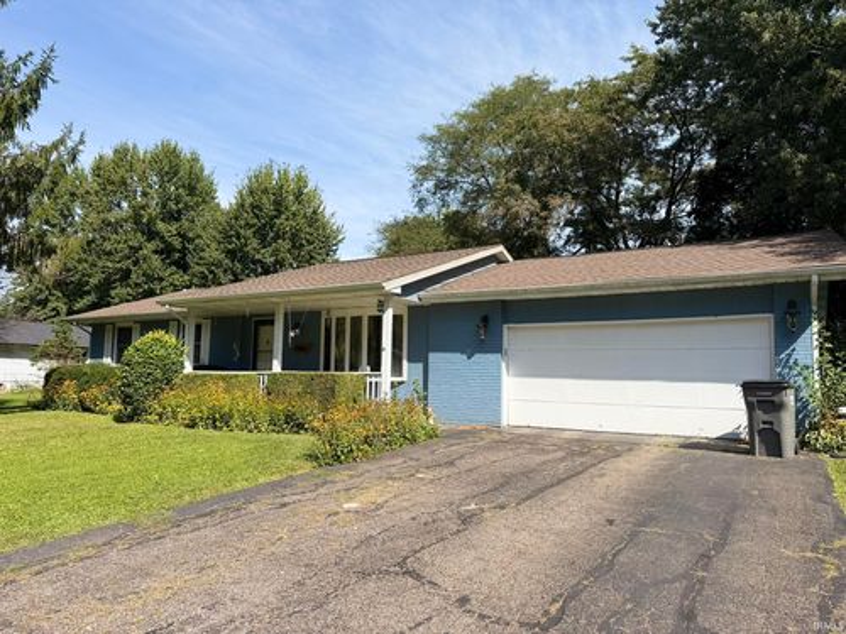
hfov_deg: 71.6
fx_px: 587
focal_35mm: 24
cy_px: 317
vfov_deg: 56.8
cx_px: 423
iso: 80
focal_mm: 6.76
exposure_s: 1/3953
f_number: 1.78
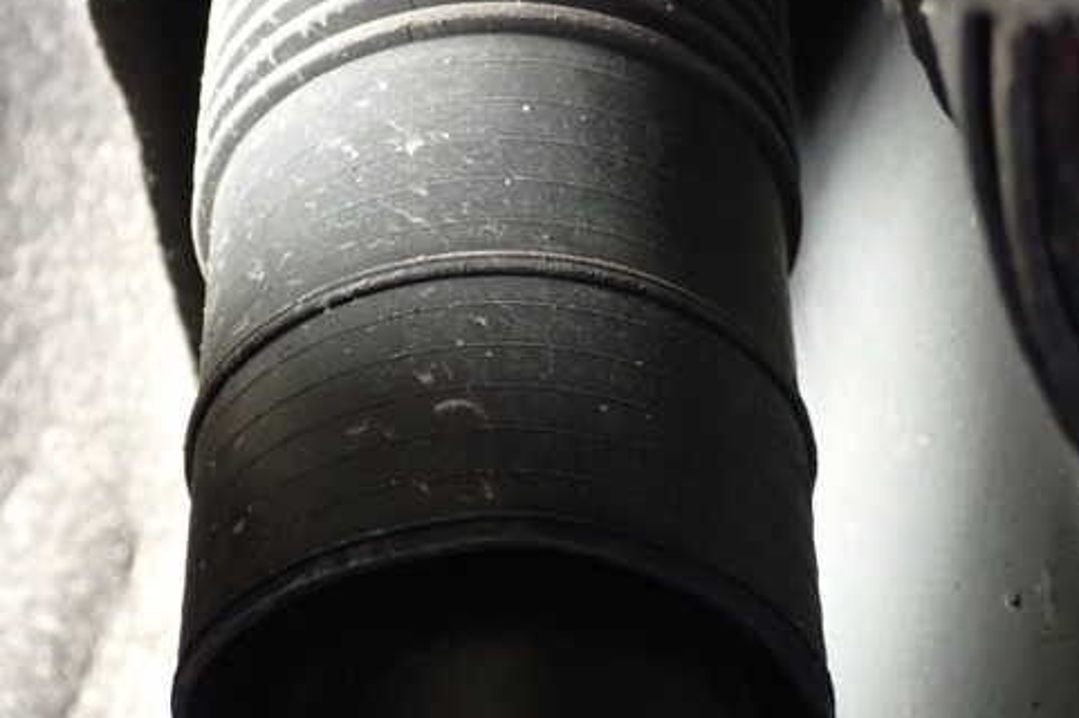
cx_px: 494
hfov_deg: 20.4
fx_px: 2995
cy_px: 363
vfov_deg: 13.7
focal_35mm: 100
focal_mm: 13.65
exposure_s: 1/20
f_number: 4.1
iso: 1250
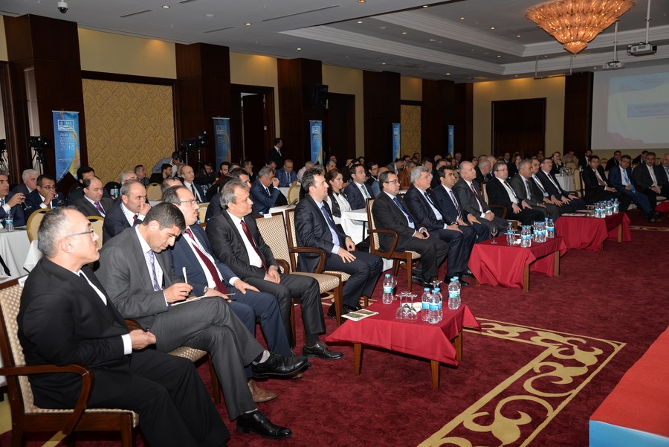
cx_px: 334
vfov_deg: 41.2
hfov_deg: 58.7
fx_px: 595
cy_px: 224
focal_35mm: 32
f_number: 5
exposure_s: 1/60
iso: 200
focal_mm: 32
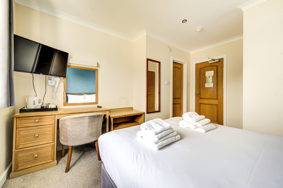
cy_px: 94
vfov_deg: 81.1
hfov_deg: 104.3
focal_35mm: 14
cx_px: 142
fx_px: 110
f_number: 8
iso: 100
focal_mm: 14
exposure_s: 1/15
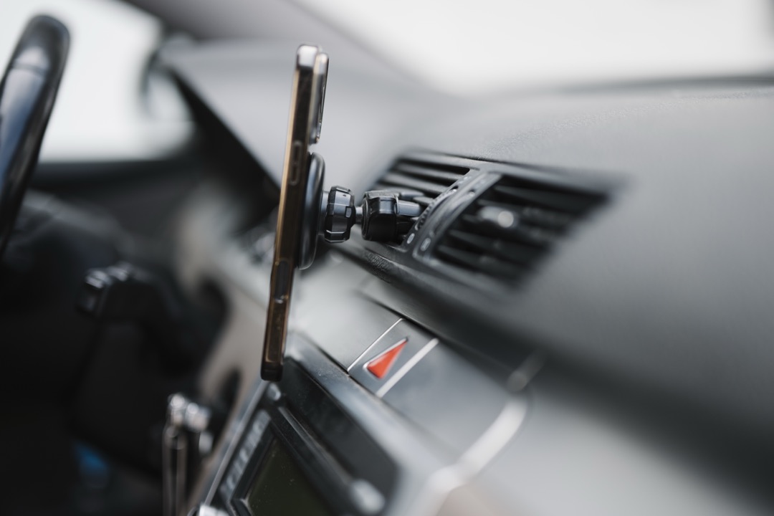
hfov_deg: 39.6
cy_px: 258
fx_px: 1075
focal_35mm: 50
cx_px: 387
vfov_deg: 27.0
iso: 100
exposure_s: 1/1000
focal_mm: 50
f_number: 1.2
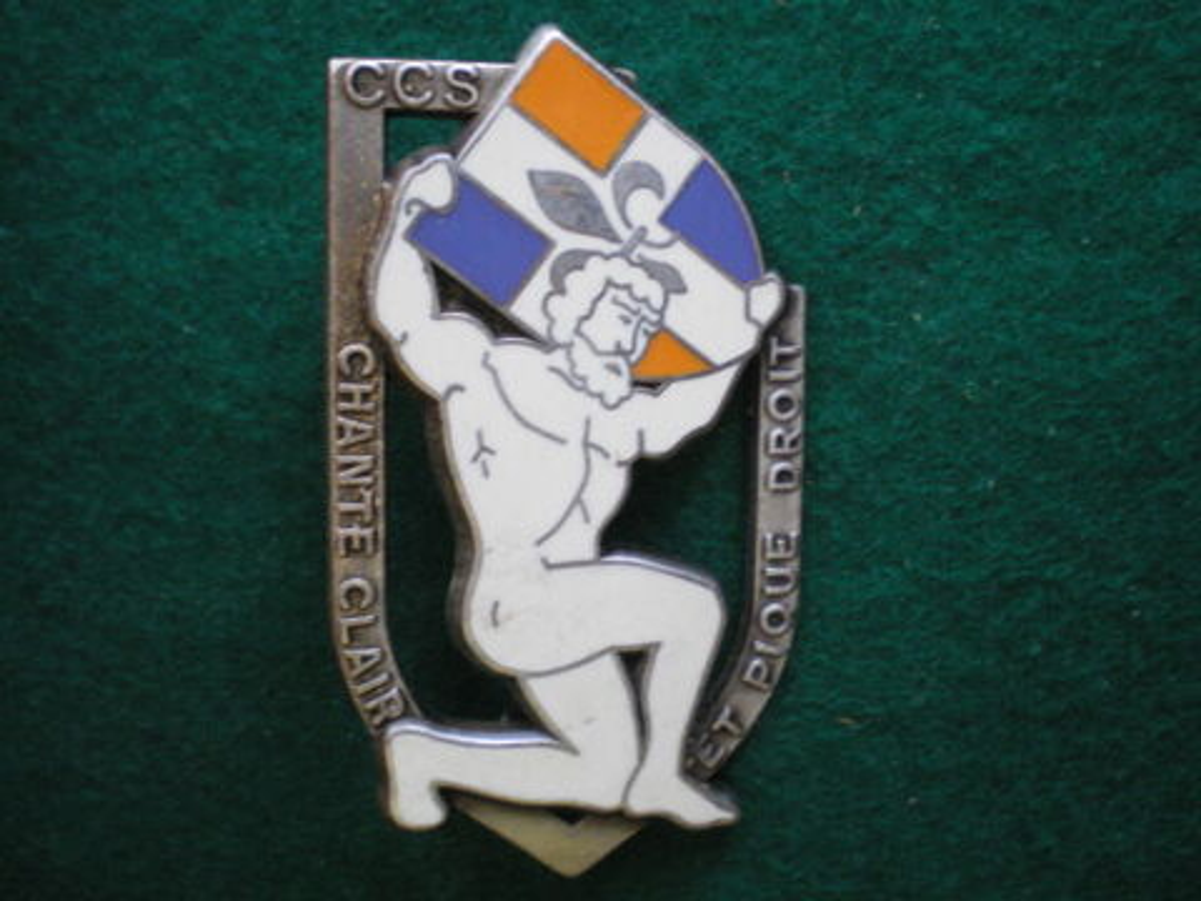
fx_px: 1318
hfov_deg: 49.0
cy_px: 450
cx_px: 600
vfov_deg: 37.7
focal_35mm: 38
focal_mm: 6.3
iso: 400
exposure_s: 1/30
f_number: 3.1
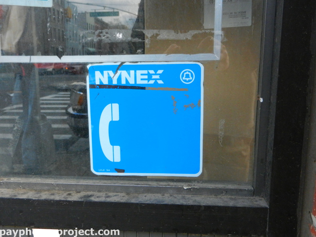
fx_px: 301
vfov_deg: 42.9
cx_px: 158
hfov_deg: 55.4
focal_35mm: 33
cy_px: 118
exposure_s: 1/250
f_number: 3.8
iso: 640
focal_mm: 5.9
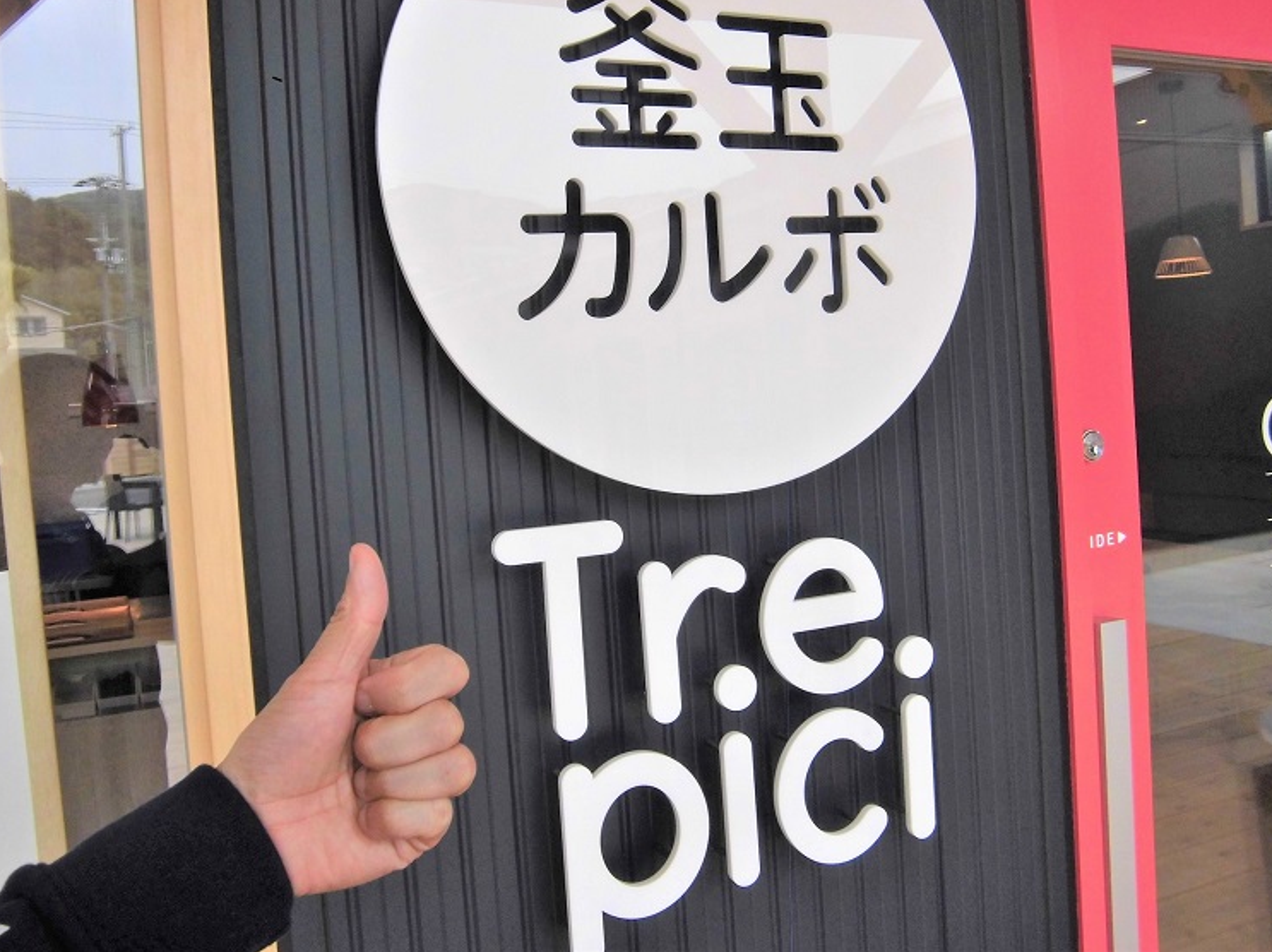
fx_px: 1028
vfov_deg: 49.7
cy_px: 451
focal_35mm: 28
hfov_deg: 63.5
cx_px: 666
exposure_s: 1/400
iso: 100
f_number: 2.8
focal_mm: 4.7
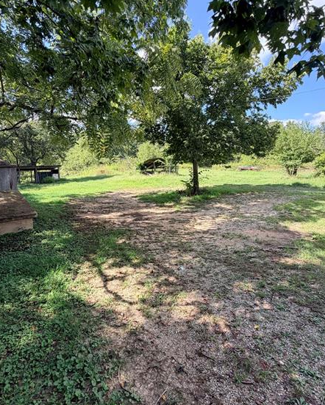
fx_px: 228
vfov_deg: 83.0
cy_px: 183
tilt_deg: -2.4
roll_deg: +1.6
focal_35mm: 19
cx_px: 160
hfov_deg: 70.9
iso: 50
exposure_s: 1/316
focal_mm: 2.22
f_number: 2.2
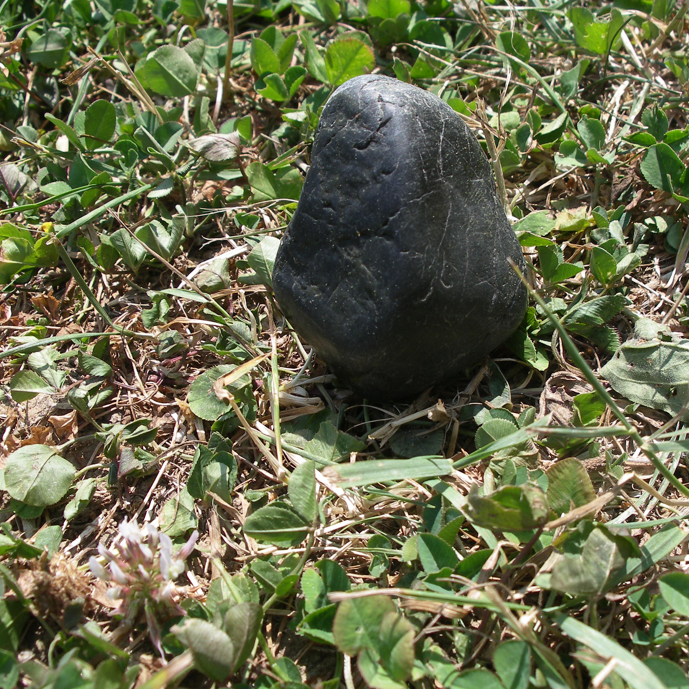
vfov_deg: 38.3
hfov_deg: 38.3
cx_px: 397
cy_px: 344
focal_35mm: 44
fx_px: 991
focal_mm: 7.8
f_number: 4.2
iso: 80
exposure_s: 1/320
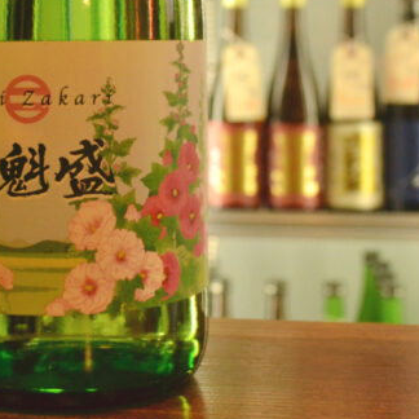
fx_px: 1137
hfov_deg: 20.8
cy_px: 32
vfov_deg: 20.4
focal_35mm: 83
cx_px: 116
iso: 1600
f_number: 5.6
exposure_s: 1/160
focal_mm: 22
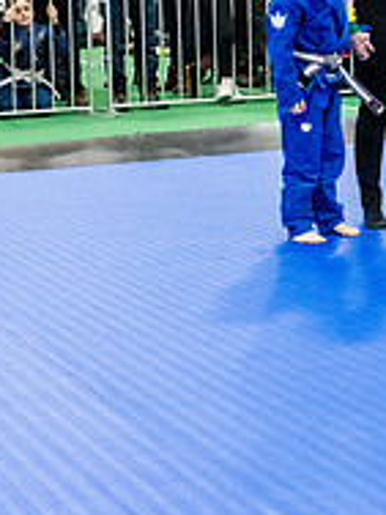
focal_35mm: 116
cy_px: 26
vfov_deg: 16.7
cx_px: 427
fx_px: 1725
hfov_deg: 12.5
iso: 6400
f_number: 4.5
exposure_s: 1/400
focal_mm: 39
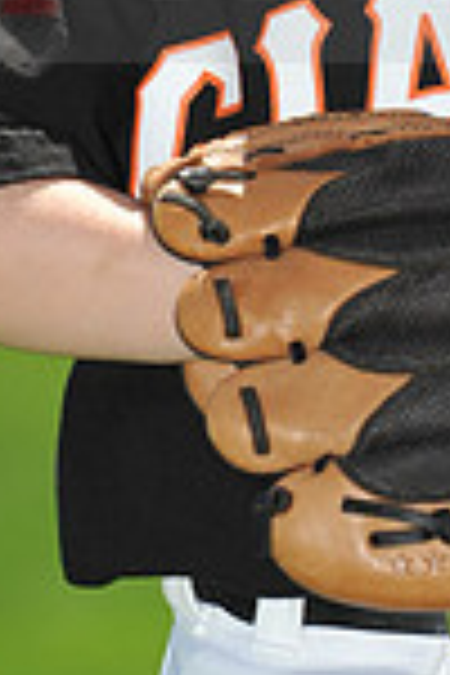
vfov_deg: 4.4
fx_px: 8681
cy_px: -81
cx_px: 477
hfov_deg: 3.0
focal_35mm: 463
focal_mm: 120
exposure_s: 1/2000
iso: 200
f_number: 4
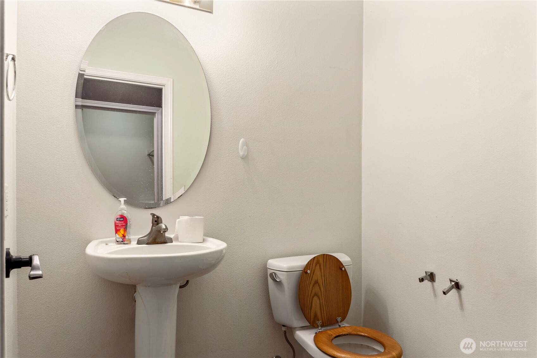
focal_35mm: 24
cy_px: 179
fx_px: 358
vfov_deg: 53.1
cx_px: 268
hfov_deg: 73.7
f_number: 9
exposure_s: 1/3
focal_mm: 16
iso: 250
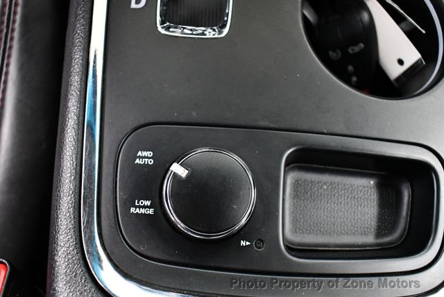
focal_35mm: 36
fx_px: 444
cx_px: 222
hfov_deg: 53.1
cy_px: 148
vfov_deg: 36.9
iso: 4000
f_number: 3.5
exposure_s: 1/60
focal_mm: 18
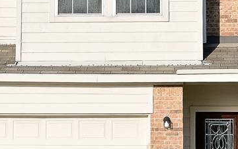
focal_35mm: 153
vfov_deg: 8.6
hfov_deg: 13.6
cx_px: 180
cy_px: 60
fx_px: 992
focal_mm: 30
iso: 400
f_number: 9.5
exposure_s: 1/350
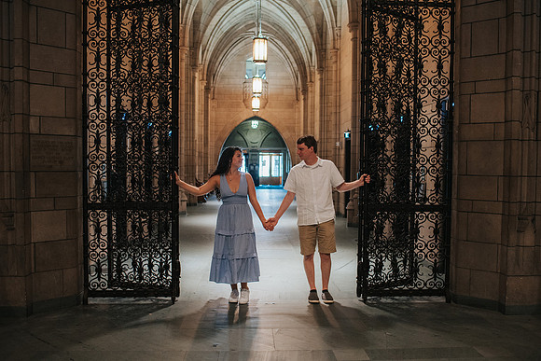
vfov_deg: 34.8
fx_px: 576
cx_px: 287
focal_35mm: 38
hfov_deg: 50.3
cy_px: 194
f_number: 2.8
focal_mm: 35
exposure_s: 1/125
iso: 1000
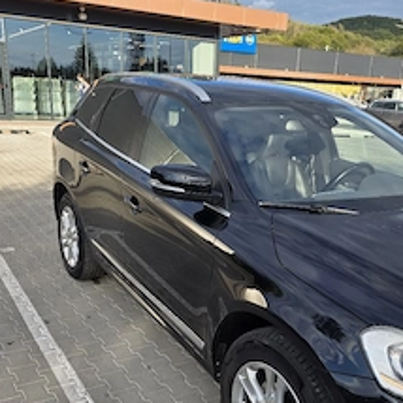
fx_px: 501
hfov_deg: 43.8
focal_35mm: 38
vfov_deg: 43.0
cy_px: 281
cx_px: 218
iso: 80
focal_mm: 6.3
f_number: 1.7
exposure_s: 1/1667
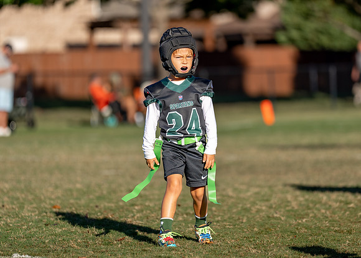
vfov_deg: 5.4
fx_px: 2749
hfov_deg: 7.5
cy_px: 115
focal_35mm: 268
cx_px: 196
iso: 100
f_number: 2.8
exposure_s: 1/2000
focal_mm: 200
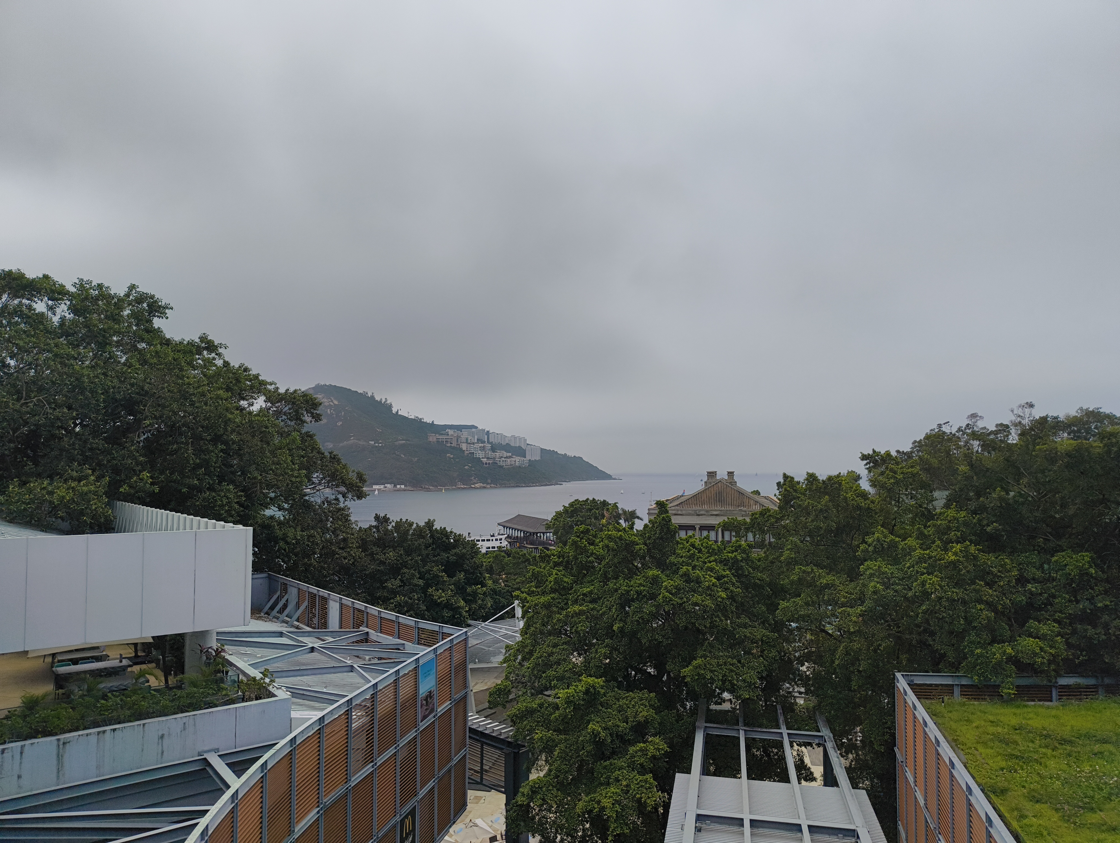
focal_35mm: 24
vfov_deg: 56.9
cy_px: 422
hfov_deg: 71.5
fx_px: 778
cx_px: 560
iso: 108
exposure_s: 1/8207
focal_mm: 5.56
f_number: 1.87
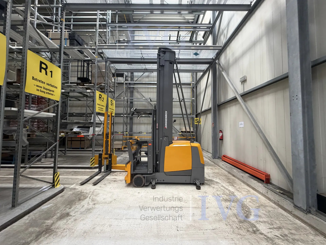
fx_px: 132
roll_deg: +1.3
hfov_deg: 102.1
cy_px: 122
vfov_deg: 85.7
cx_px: 163
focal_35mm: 14
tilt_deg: +2.9
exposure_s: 1/121
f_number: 2.2
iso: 320
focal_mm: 2.22
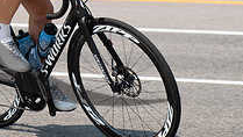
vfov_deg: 4.7
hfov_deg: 8.4
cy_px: -73
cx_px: 18
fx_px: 1651
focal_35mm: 256
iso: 100
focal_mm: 70
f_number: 4
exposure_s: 1/1250
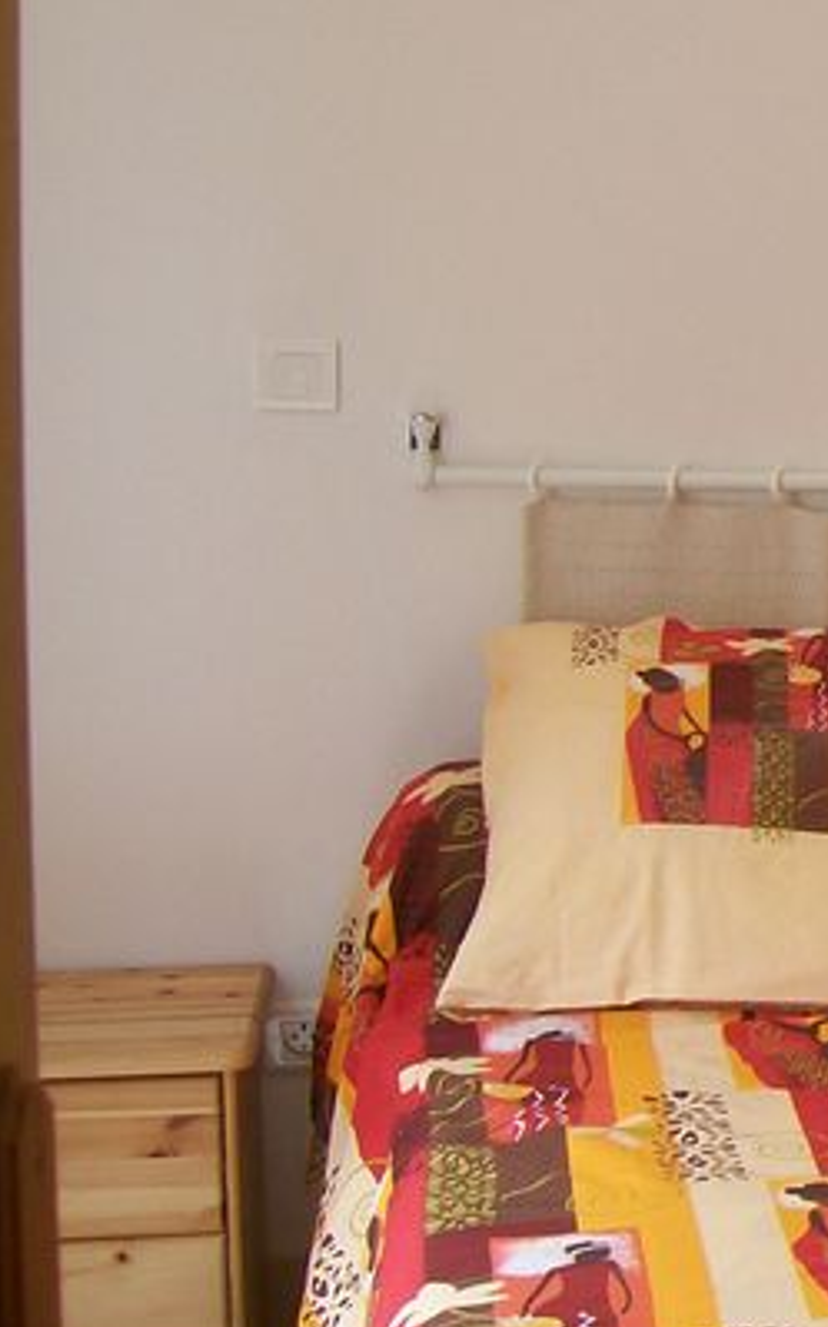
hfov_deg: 12.4
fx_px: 3361
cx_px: 1649
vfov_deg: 22.2
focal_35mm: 93
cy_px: 436
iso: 80
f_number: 2.8
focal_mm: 5.8
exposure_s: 1/71.2
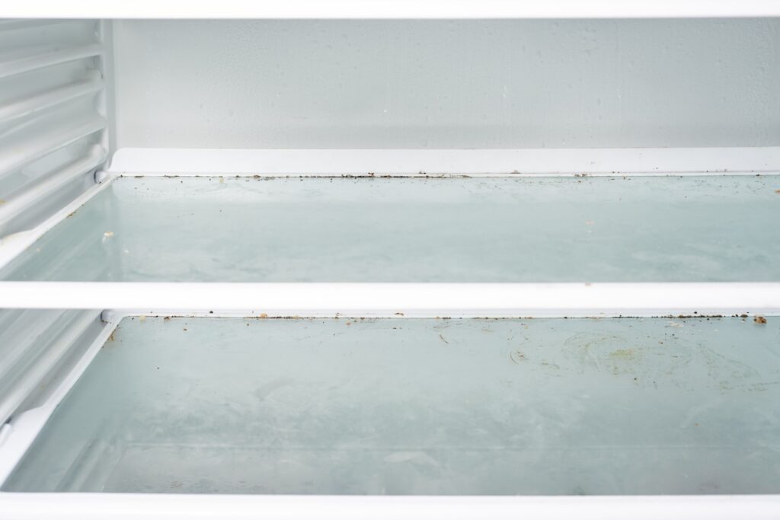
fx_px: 1083
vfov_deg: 27.0
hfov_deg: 39.6
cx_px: 390
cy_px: 260
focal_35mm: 50
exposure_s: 1/125
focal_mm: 50
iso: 125
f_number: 13
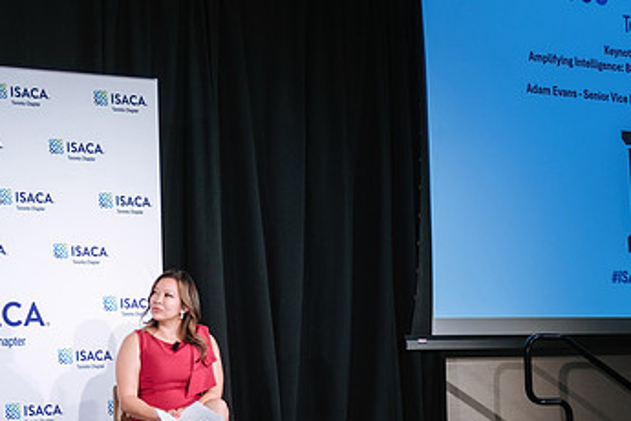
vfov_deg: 17.0
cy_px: 287
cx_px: 243
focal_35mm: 80
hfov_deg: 25.3
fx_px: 1402
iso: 800
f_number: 2.8
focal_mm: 28.3
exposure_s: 1/60
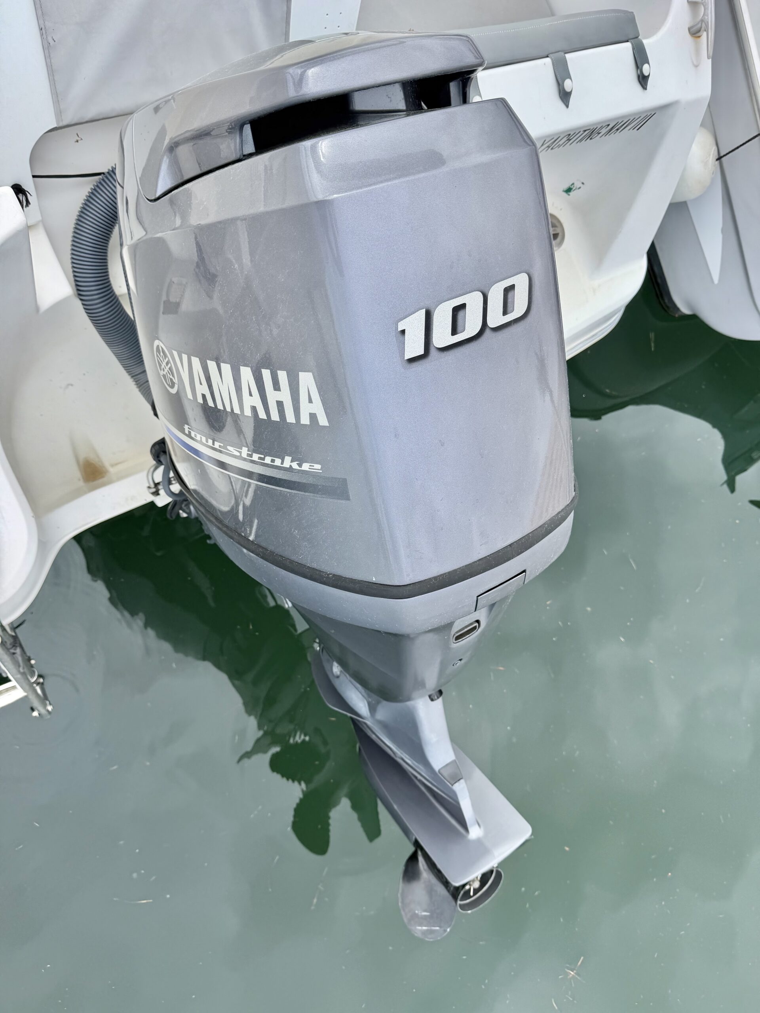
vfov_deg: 71.6
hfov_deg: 56.8
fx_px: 703
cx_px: 380
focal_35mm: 24
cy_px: 506
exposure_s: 1/1812
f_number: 1.78
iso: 80
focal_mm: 6.76
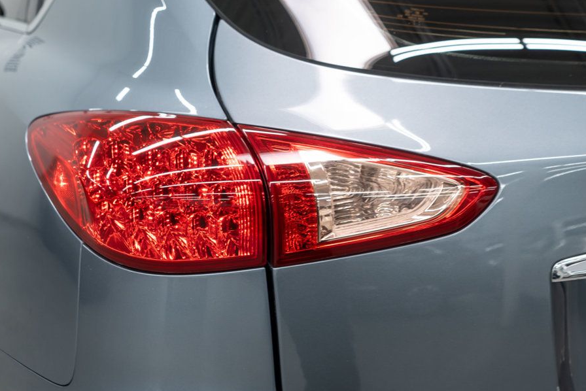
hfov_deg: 41.1
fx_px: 782
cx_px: 268
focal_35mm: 48
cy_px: 191
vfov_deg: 28.1
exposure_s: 1/50
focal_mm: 28
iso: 200
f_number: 3.2
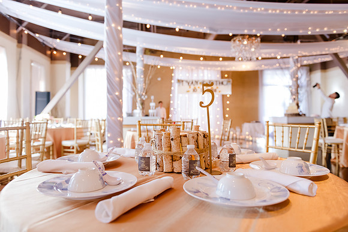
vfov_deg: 53.2
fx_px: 232
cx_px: 174
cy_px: 116
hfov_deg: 73.7
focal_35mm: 24
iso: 1600
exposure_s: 1/160
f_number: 2.8
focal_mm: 24
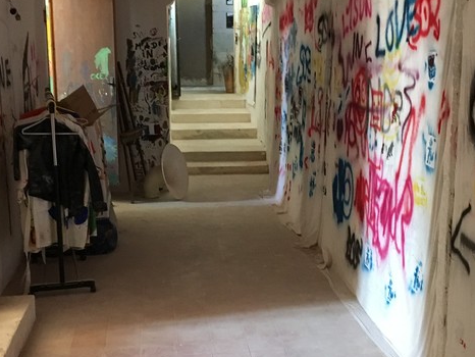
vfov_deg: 26.1
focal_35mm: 56
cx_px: 269
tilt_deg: -10.1
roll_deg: +0.2
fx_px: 769
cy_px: 192
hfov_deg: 34.3
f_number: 2.2
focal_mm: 4.15
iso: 200
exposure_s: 1/17
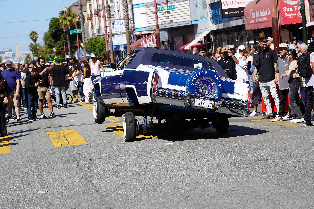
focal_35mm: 105
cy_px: 104
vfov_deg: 13.0
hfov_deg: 19.5
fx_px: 916
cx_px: 157
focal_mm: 105
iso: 100
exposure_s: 1/250
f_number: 8
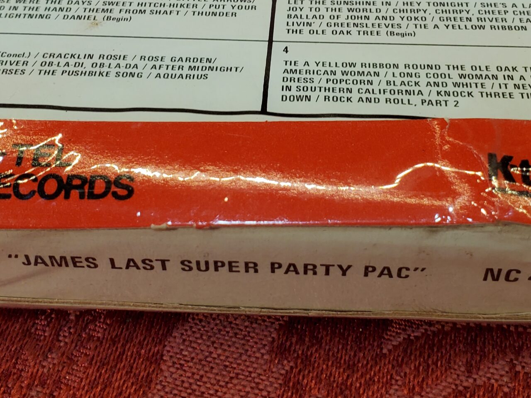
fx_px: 798
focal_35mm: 52
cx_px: 266
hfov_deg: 36.8
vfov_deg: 27.4
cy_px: 75
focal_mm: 4.3
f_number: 2.4
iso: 125
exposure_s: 1/120
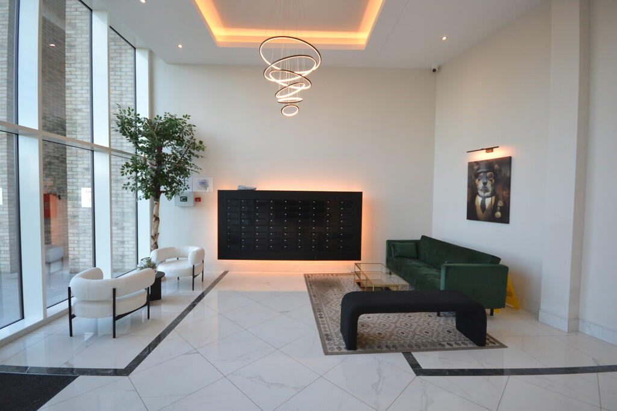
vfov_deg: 77.3
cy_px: 206
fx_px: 257
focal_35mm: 15
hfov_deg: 100.4
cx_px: 308
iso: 400
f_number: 4.5
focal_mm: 10
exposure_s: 1/80
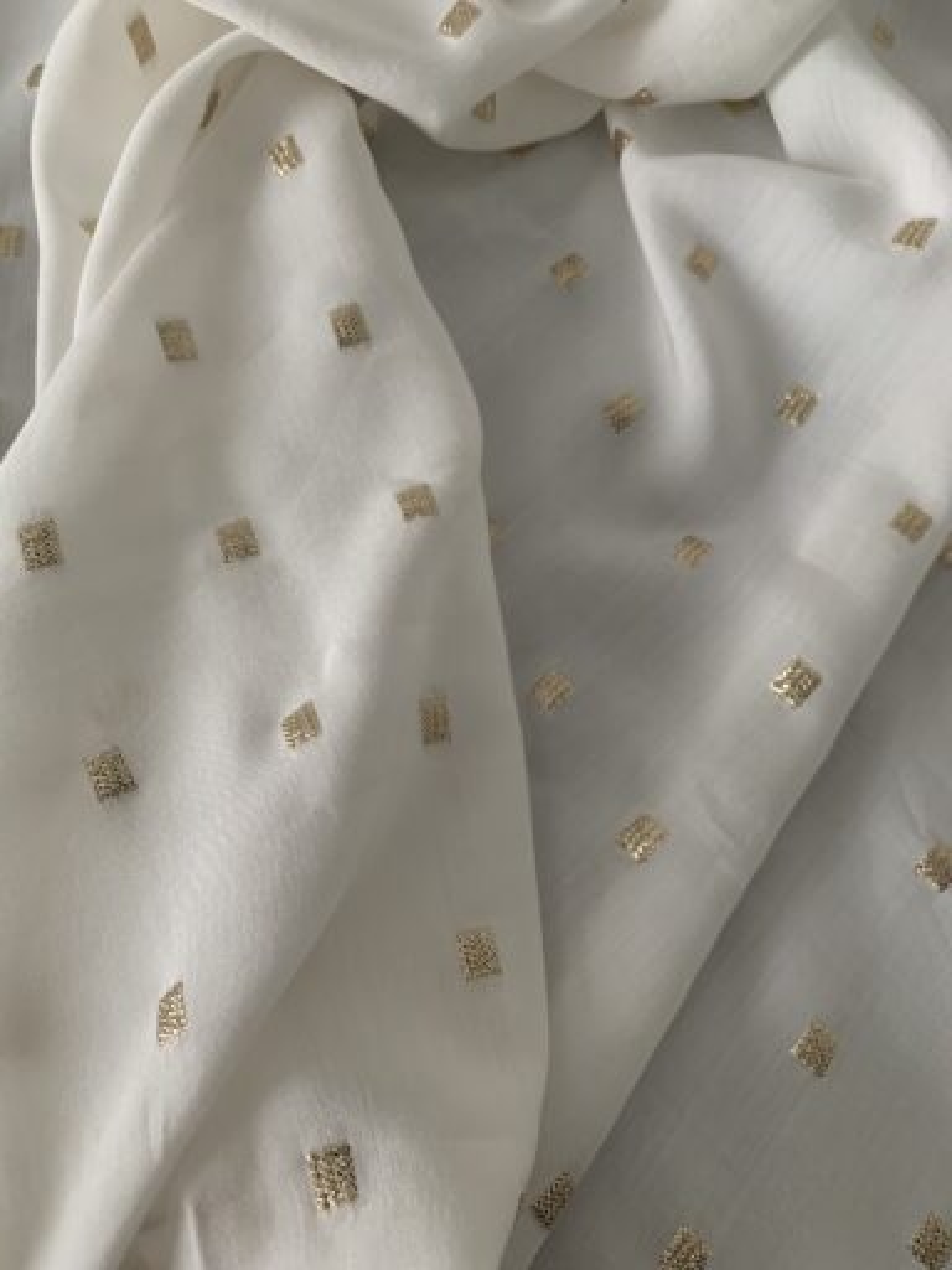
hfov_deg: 53.1
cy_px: 635
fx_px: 953
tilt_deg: -73.4
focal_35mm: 26
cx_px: 476
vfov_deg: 67.3
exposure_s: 1/60
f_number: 1.8
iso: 125
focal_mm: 4.25
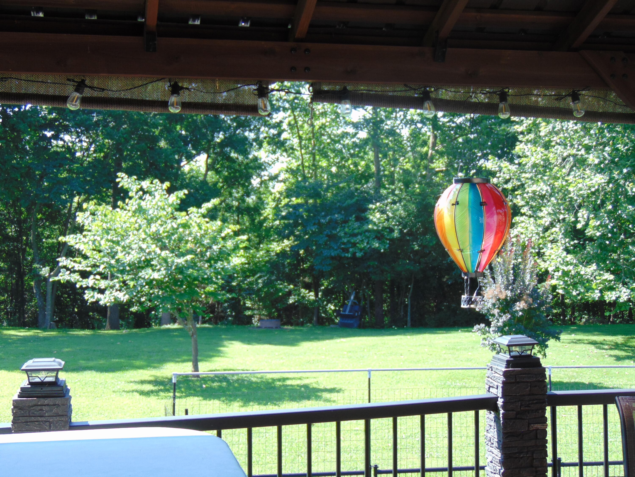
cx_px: 318
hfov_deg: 38.2
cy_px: 238
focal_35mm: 50
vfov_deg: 29.1
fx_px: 917
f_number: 3.5
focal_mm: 9
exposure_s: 1/125
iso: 80
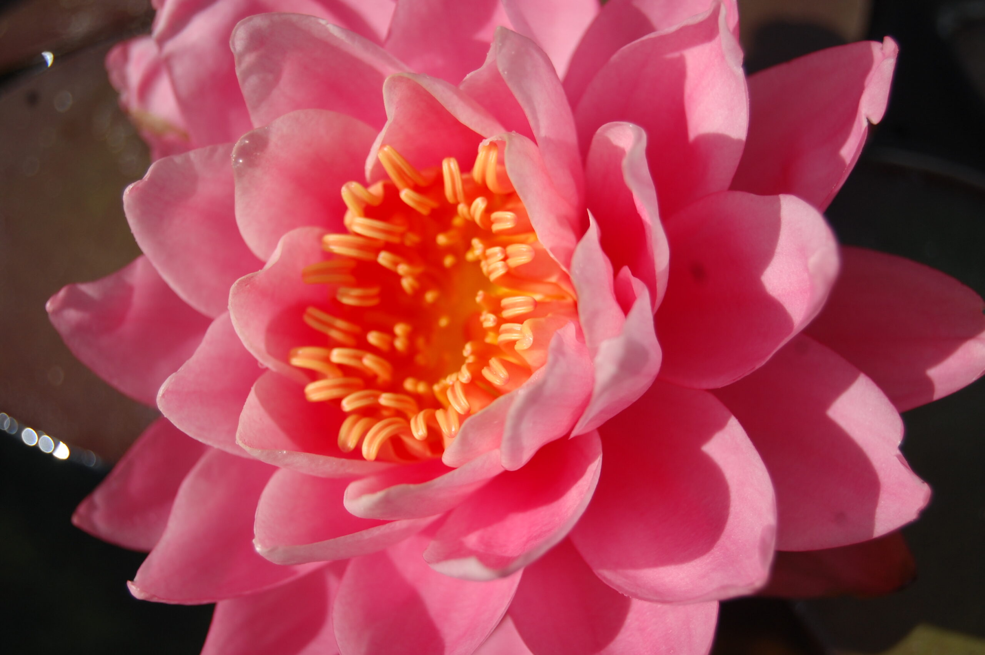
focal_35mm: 82
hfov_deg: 24.6
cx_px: 492
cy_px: 328
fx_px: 2255
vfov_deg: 16.5
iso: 200
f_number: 5.6
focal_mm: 55
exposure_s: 1/1000
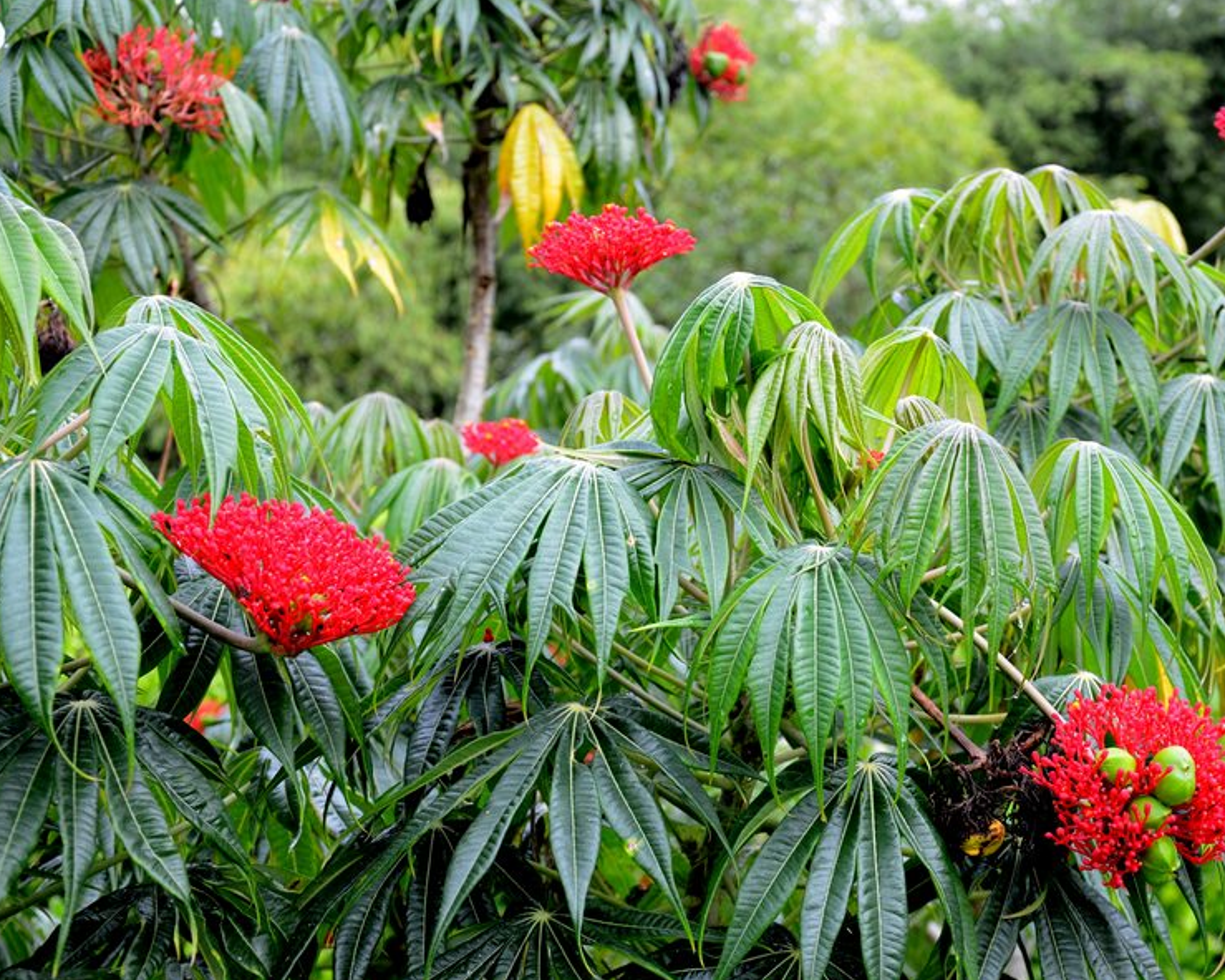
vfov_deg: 23.5
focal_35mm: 65
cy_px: 489
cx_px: 738
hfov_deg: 29.1
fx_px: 2356
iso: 200
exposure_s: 1/80
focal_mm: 38
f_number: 4.5
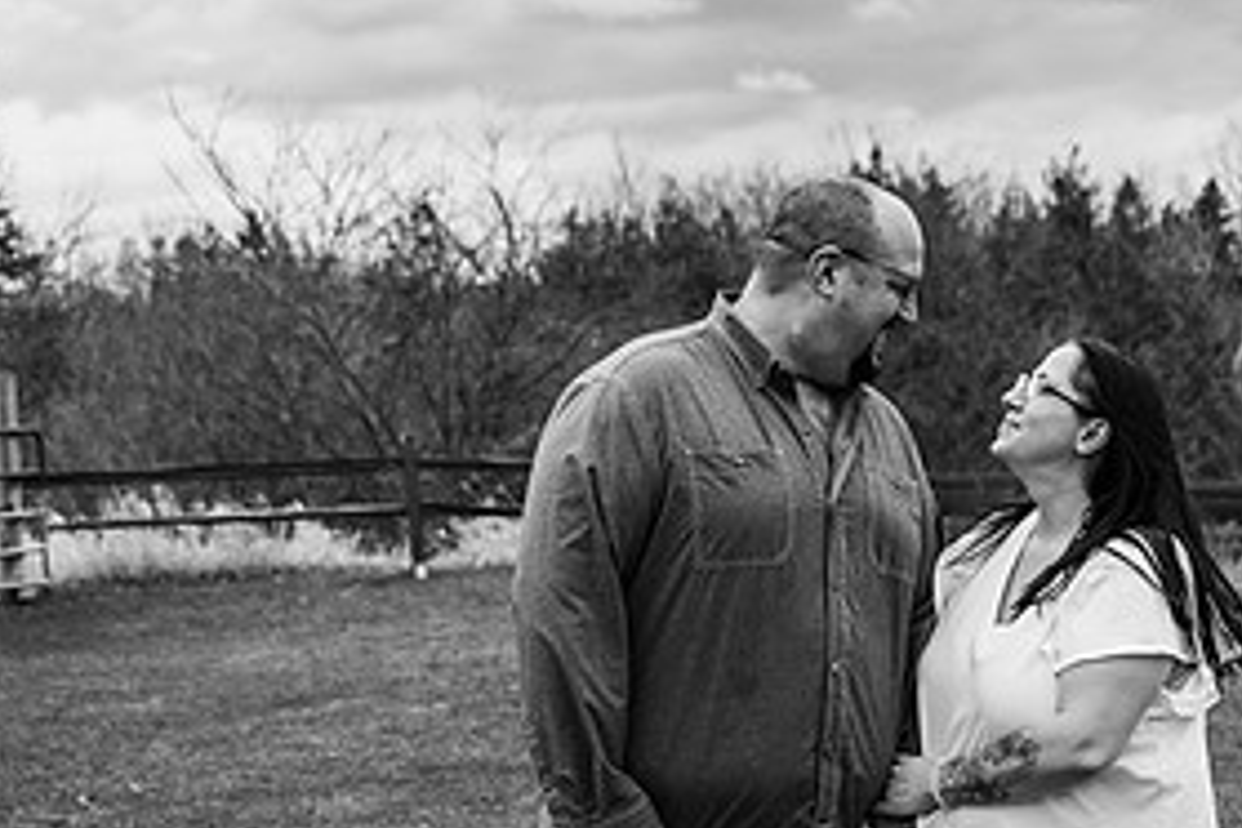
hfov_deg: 26.2
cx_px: 801
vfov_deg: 17.6
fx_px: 2656
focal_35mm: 77
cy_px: 646
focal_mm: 35
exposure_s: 1/400
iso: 200
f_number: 3.2
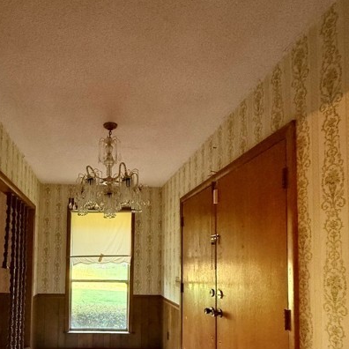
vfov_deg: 62.4
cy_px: 249
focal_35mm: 24
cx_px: 102
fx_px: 274
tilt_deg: +3.6
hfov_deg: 62.5
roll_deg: -1.4
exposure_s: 1/60
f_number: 2.2
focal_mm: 2.22
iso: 400
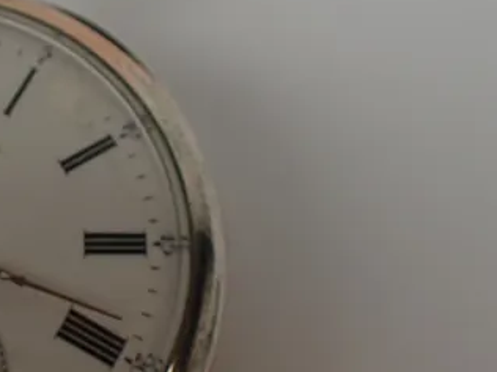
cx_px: 9
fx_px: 1091
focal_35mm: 76
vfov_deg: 19.4
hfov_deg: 24.6
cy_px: 171
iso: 125
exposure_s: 1/125
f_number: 2.3
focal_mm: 5.4
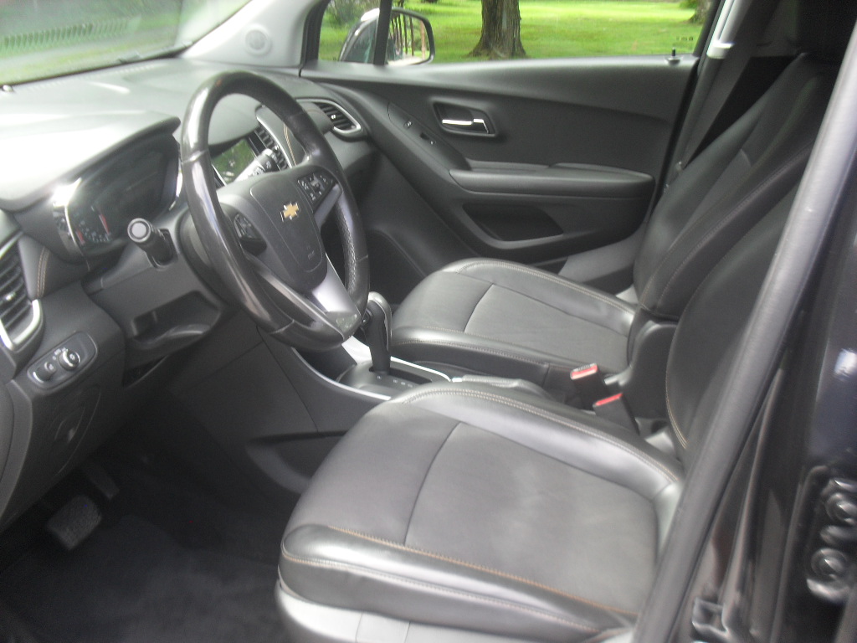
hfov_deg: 52.6
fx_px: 867
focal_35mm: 35
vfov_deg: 40.7
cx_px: 428
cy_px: 322
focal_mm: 6.3
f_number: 3.2
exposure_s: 1/45
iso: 100
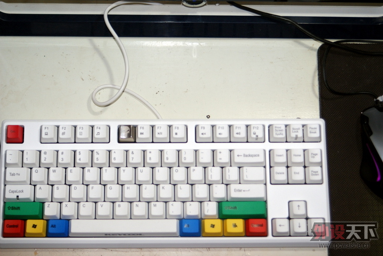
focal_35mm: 82
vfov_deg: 16.6
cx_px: 192
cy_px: 128
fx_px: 879
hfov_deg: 24.6
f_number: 4
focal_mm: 55
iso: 400
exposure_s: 1/125
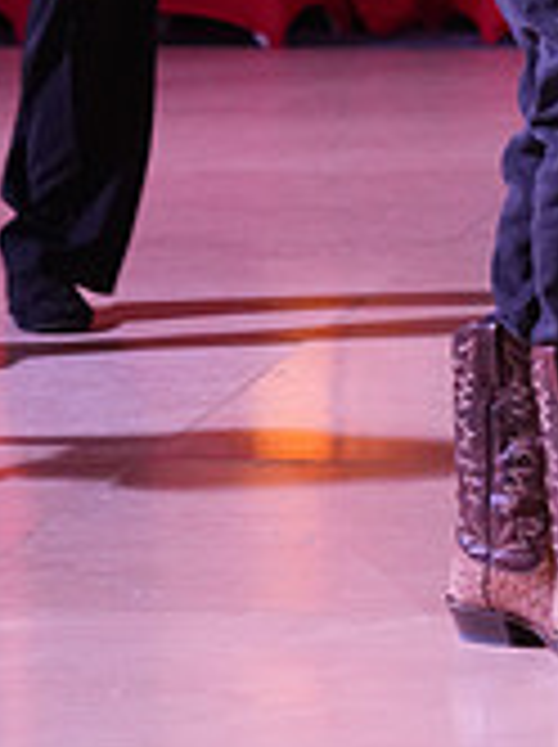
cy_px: -346
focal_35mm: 363
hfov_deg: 4.1
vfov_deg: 5.4
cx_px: 826
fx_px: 7822
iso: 2500
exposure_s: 1/200
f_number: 5
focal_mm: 108
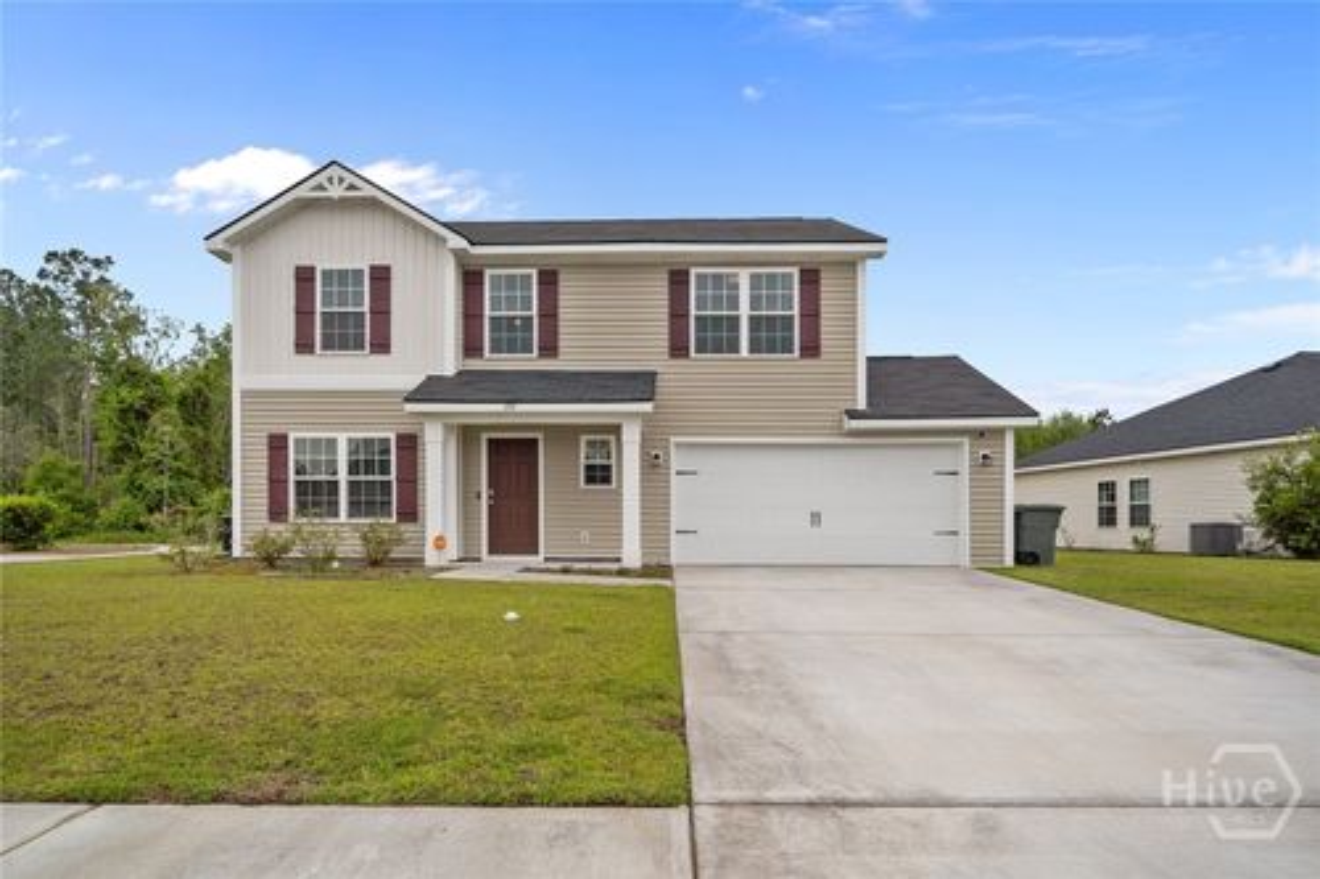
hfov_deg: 86.9
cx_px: 660
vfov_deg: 64.5
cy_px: 440
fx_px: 696
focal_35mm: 19
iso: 100
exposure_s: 1/1000
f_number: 6.3
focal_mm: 19
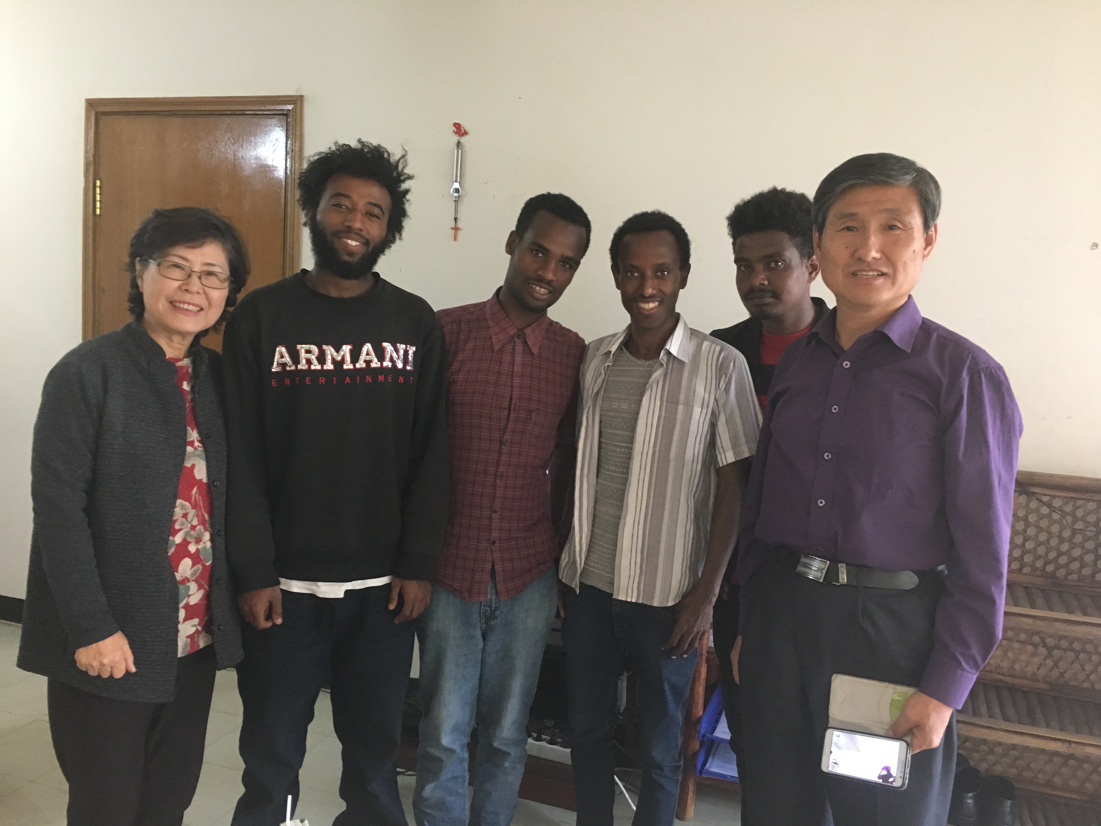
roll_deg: -3.6
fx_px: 922
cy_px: 413
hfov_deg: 61.7
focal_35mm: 29
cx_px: 550
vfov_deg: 48.2
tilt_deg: -7.2
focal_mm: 4.15
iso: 200
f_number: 2.2
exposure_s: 1/20
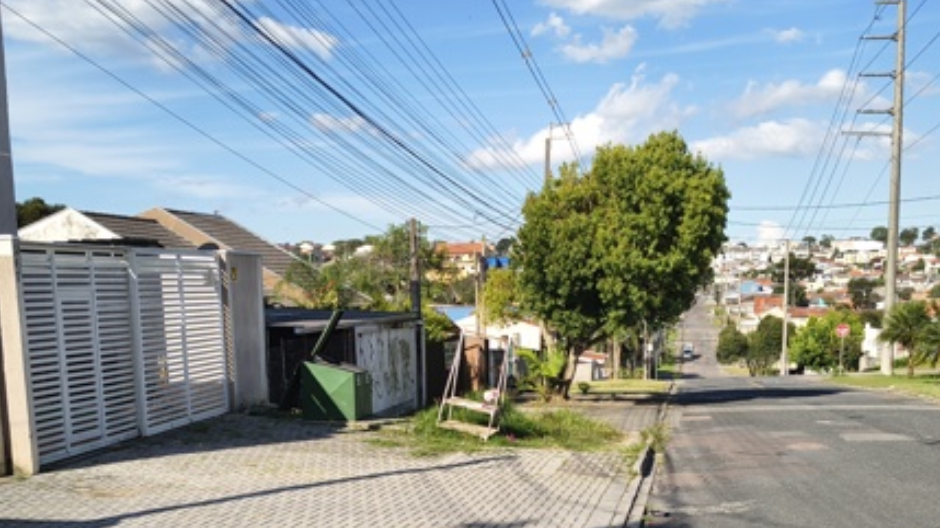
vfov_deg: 27.5
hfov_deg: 48.4
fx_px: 1047
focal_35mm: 42
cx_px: 452
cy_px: 448
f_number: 1.8
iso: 100
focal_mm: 5.56
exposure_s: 1/1567
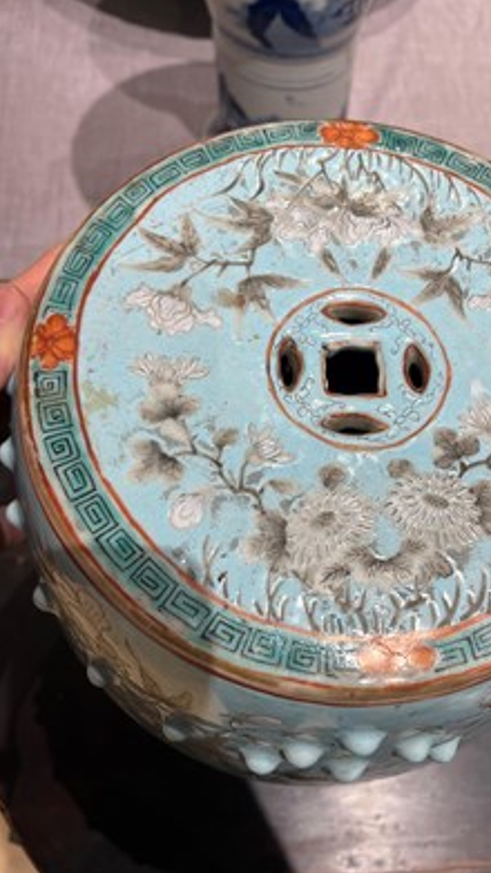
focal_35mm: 29
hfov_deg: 39.7
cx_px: 330
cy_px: 440
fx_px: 671
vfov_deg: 66.1
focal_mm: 5.1
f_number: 1.6
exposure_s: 1/120
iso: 64
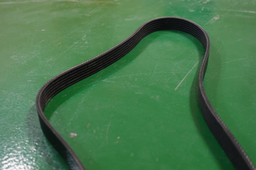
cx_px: 128
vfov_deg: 24.2
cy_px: 85
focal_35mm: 56
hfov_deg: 35.6
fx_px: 398
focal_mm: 20.43
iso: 800
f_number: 2.8
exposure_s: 1/15
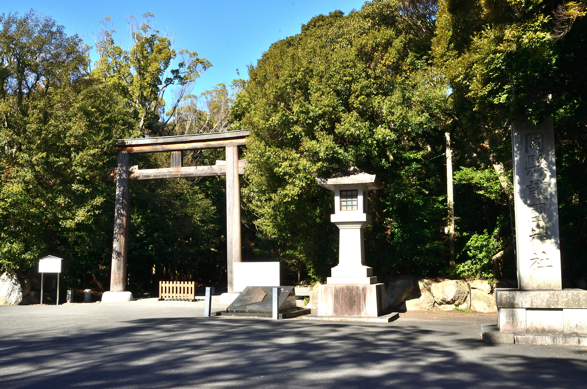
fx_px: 586
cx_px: 294
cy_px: 194
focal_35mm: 36
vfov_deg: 36.7
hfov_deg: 53.2
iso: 200
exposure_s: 1/100
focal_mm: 24
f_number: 16
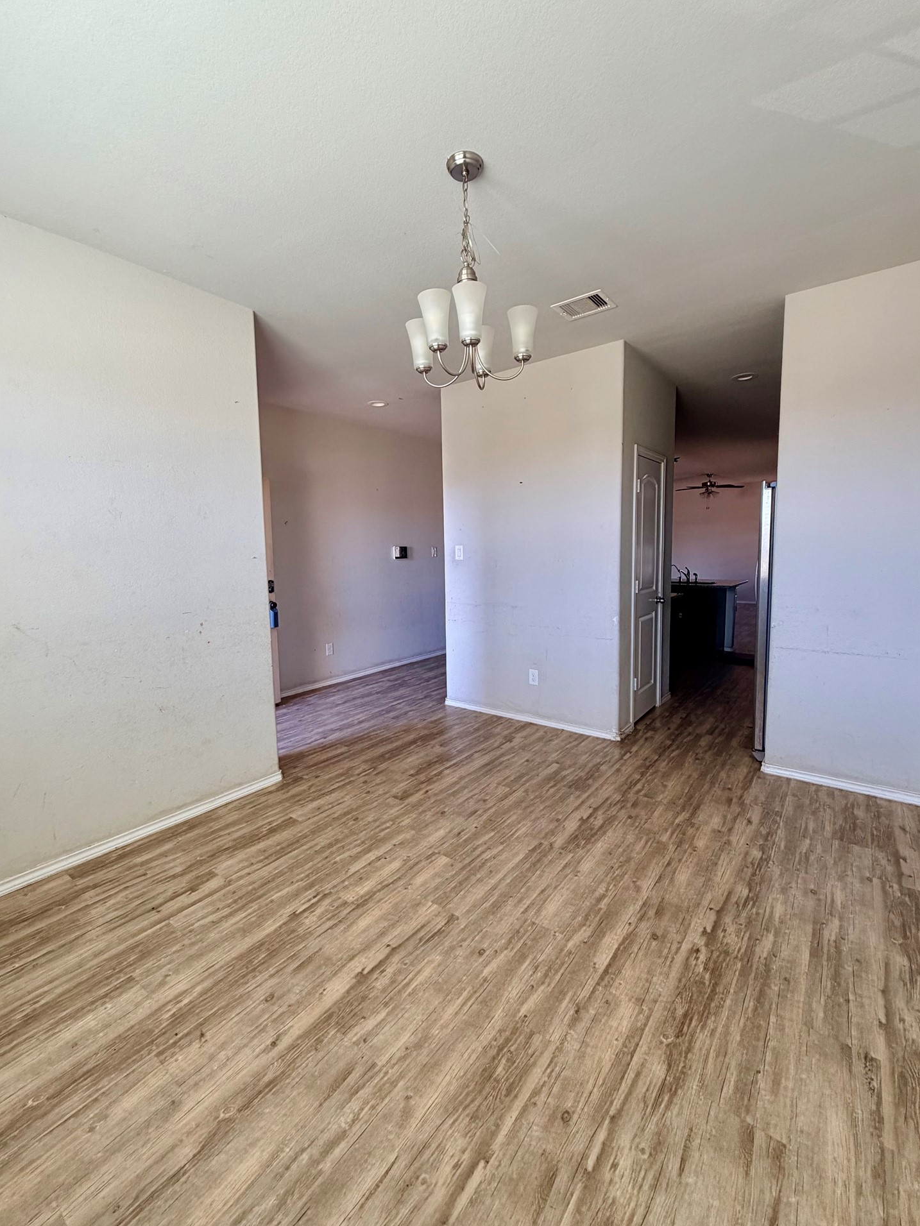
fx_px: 531
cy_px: 604
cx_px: 451
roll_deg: +1.6
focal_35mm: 15
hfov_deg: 81.8
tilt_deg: -5.2
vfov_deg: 98.2
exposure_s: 1/121
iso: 160
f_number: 2.2
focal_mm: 2.22
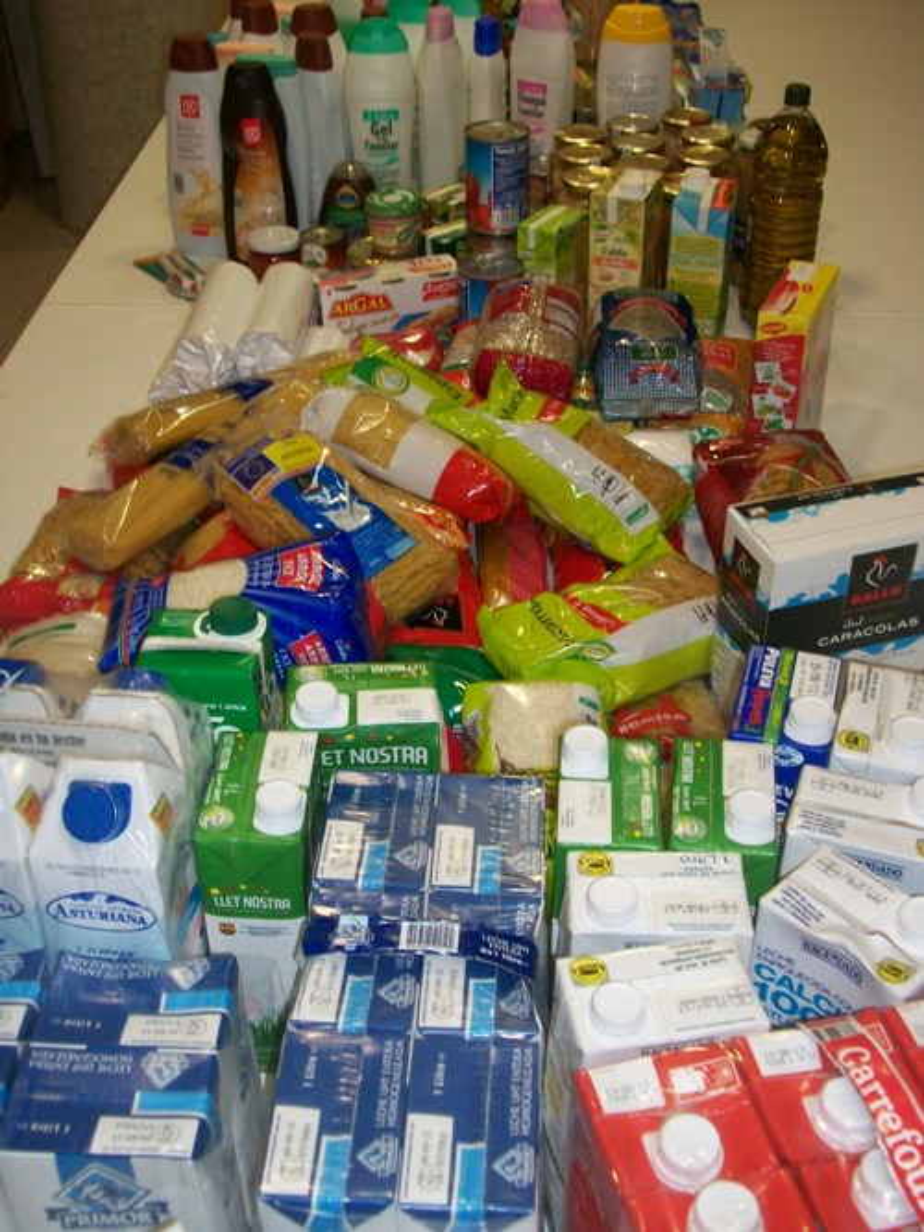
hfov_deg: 34.3
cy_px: 616
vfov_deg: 44.8
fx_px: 1495
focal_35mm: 42
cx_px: 462
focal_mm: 7.1
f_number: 3.2
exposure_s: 1/60
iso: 120
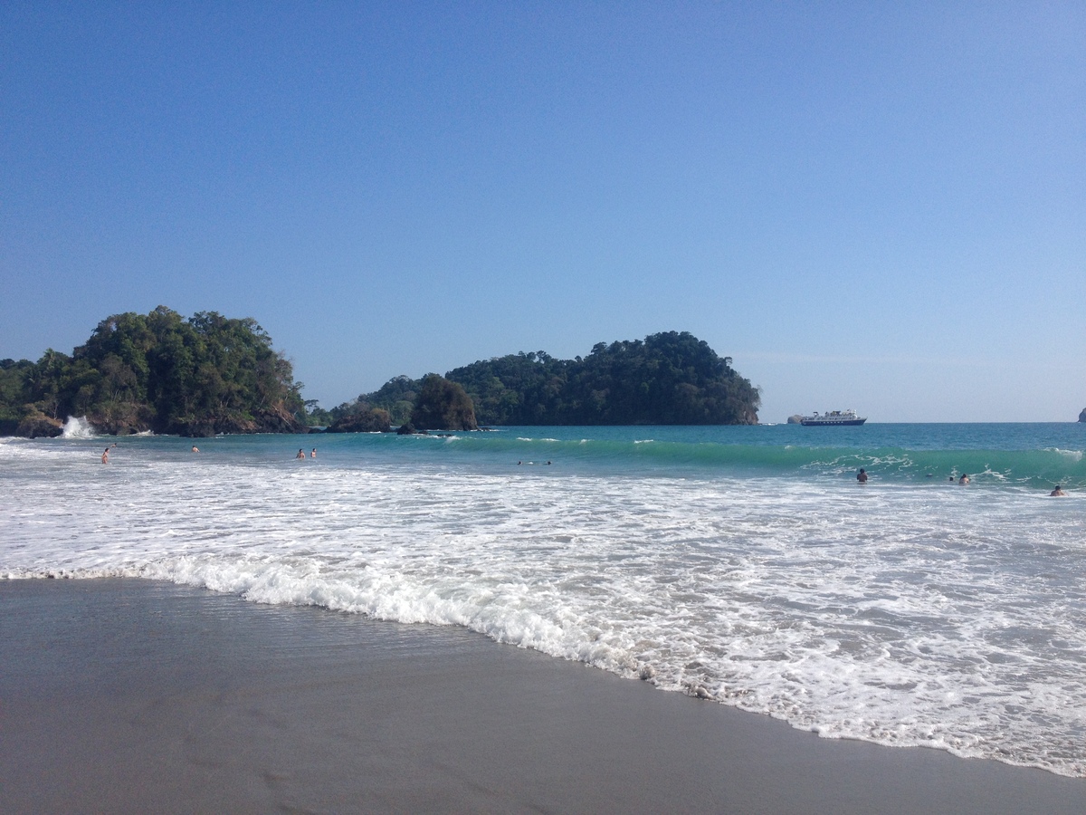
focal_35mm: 35
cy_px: 408
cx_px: 543
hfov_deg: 52.6
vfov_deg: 40.7
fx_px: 1098
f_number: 2.4
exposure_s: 1/3067
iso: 50
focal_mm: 4.28
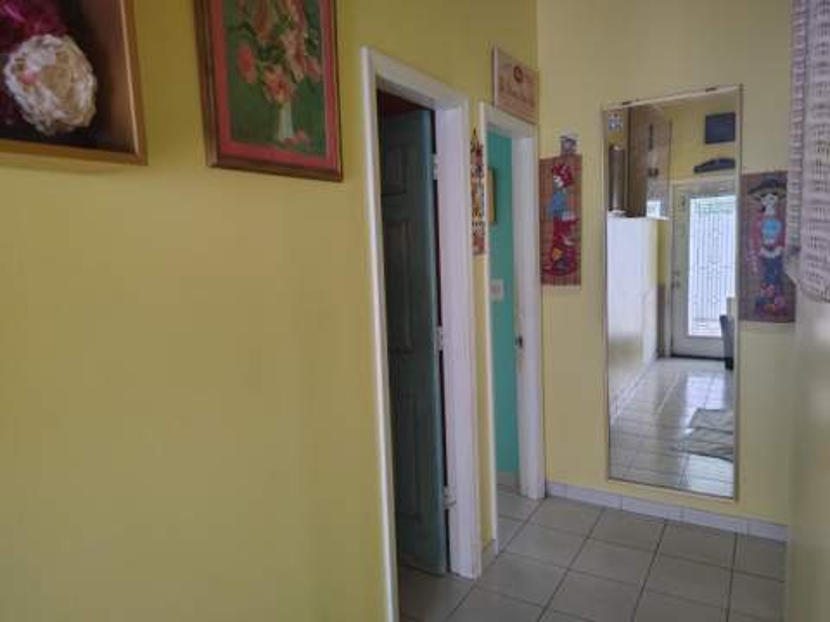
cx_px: 415
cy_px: 311
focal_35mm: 24
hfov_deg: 71.6
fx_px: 575
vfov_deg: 56.8
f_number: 1.8
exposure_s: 1/30
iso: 1984
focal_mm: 5.56
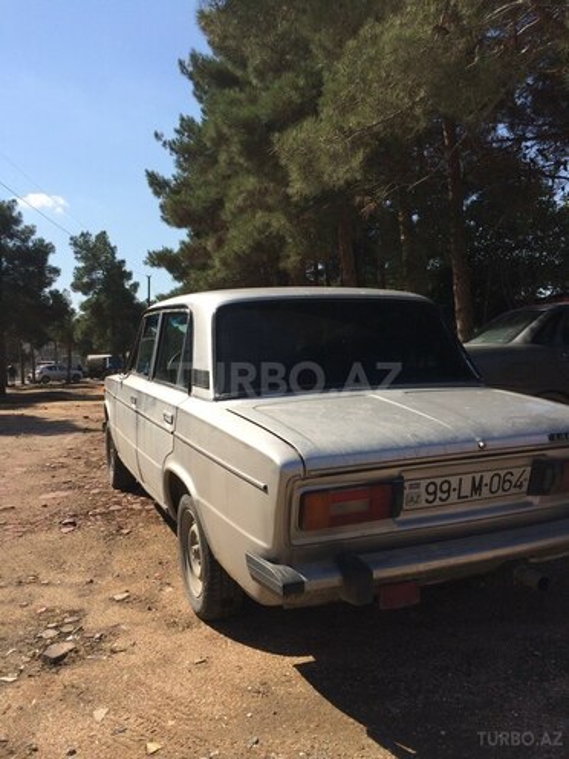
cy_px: 380
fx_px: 636
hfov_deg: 48.2
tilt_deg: -0.9
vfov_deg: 61.7
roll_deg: +0.3
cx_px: 284
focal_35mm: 29
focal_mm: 4.15
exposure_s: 1/2740
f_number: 2.2
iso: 32
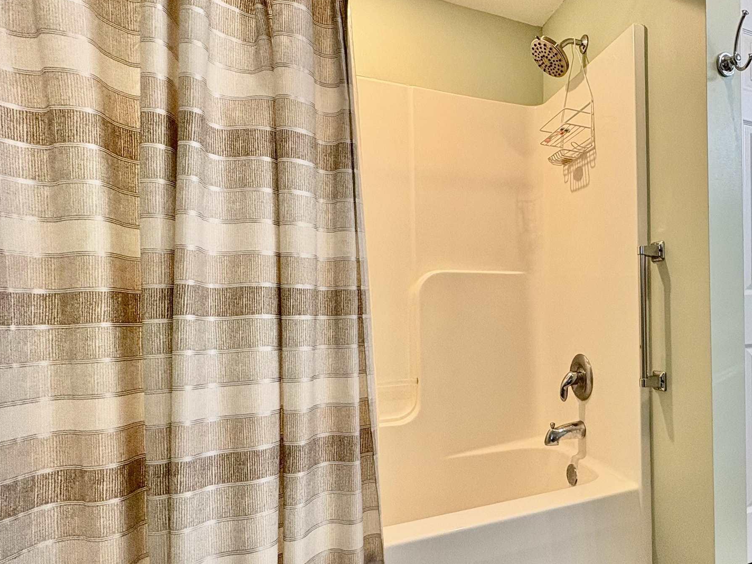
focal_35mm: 24
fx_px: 521
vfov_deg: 56.6
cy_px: 325
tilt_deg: -1.3
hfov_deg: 65.0
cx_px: 605
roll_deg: +1.0
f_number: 2.2
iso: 160
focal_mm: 2.22
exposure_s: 1/120
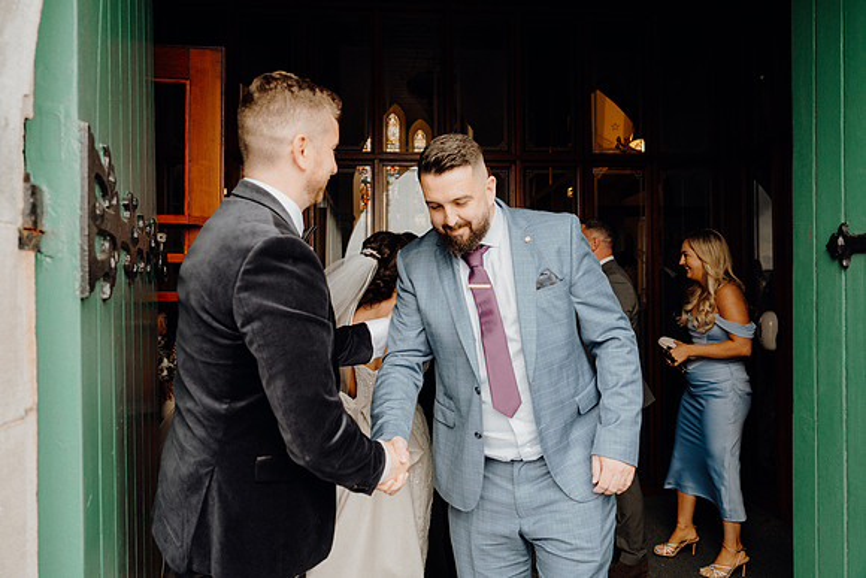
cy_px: 289
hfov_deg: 69.4
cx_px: 433
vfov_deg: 49.6
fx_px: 626
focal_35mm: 26
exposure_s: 1/200
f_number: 3.5
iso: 320
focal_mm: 26
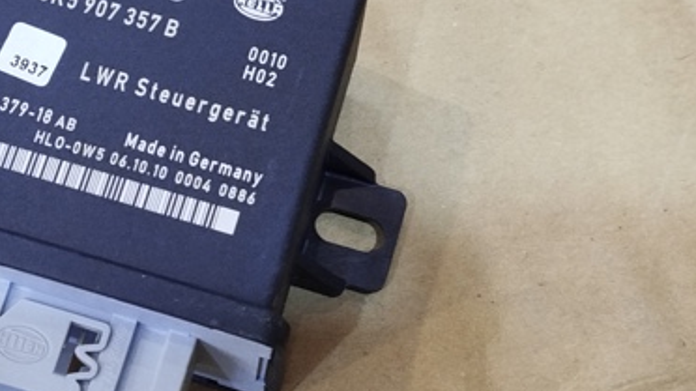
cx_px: 157
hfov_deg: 23.4
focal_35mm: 90
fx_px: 1660
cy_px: 165
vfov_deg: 13.4
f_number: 1.7
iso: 500
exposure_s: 1/33
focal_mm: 5.31
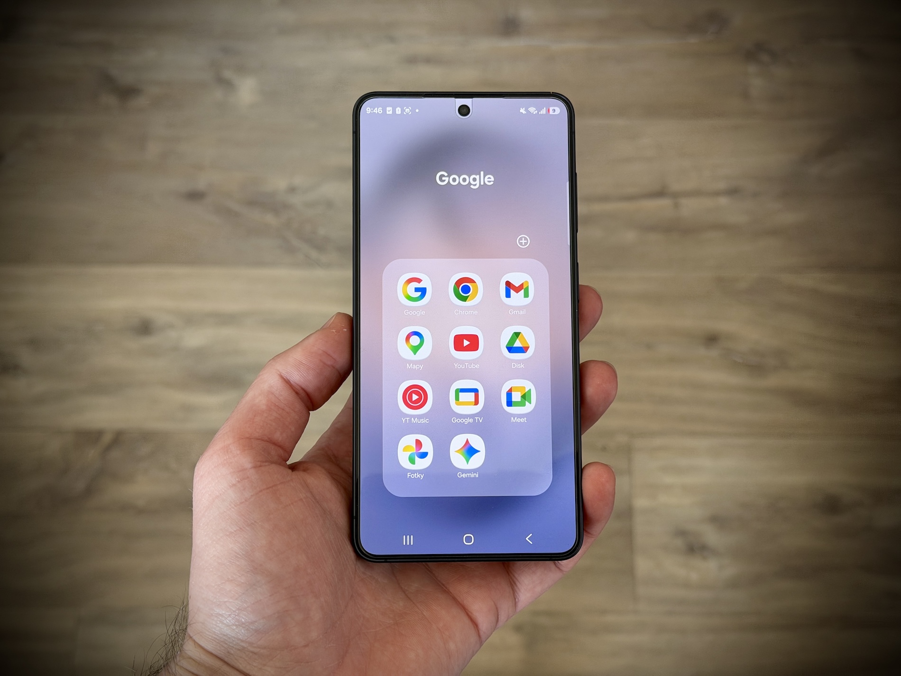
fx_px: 1249
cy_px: 338
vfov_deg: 30.3
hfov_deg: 39.7
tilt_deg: -72.8
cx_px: 450
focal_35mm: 48
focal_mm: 6.76
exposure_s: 1/60
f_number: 1.78
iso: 160
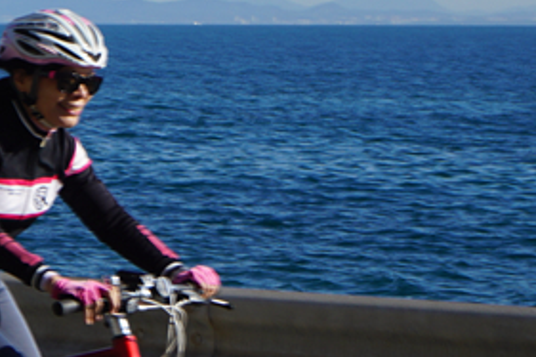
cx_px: -773
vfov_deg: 7.3
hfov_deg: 9.7
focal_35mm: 187
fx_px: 2782
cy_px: 1
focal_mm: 35
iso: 100
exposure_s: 1/160
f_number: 10
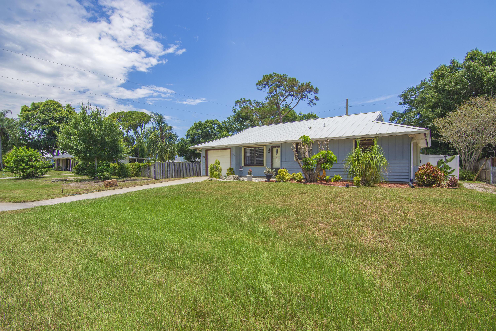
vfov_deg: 72.1
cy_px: 166
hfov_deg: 95.0
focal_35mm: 16
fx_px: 227
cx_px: 248
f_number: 8
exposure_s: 1/250
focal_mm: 11
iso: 100
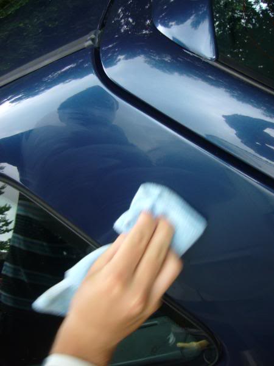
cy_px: 183
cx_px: 137
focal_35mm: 35
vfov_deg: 52.6
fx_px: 369
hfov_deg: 40.7
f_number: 2.8
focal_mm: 5.8
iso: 100
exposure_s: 1/80
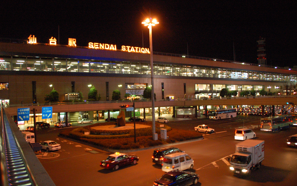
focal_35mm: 28
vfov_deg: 44.5
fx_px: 227
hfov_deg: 66.5
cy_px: 99
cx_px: 148
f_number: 3.5
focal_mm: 18
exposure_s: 1/40
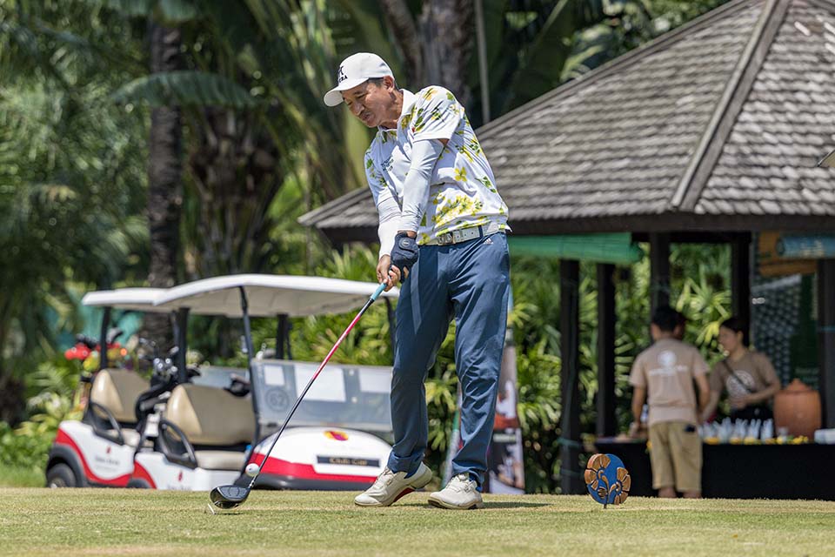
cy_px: 278
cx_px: 418
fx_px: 2899
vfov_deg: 11.0
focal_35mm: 125
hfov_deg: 16.4
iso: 640
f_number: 3.2
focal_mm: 125
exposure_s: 1/5000
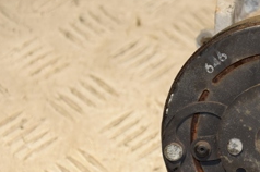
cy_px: 76
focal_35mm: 234
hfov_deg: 8.8
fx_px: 1688
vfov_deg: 5.9
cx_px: 264
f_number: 5.6
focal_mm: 58
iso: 800
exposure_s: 1/200
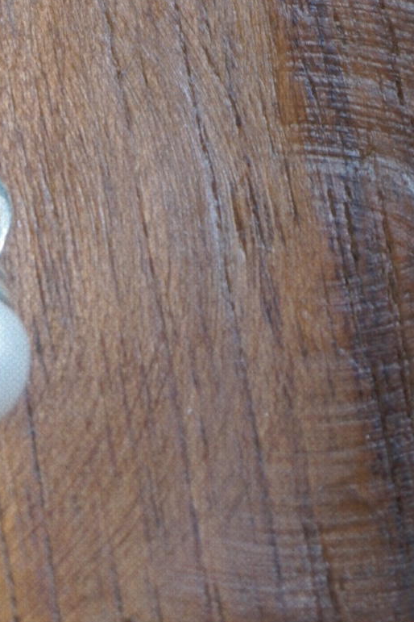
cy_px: -329
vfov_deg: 10.8
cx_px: -111
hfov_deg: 7.4
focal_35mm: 183
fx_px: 3157
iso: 125
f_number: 5
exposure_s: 1/60
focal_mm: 32
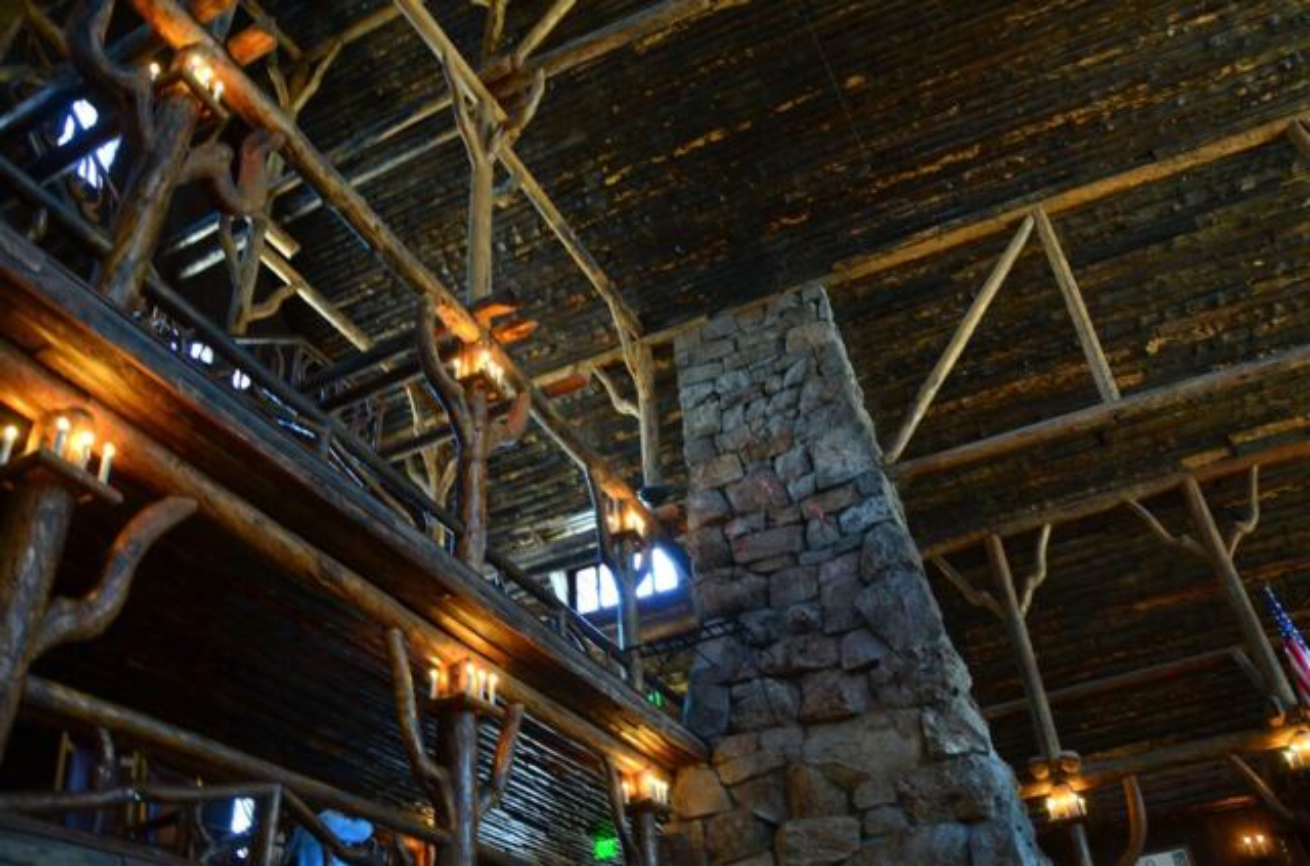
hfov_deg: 67.5
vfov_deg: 47.7
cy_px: 433
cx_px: 655
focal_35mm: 27
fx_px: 980
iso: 200
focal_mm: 18
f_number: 3.5
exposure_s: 1/13
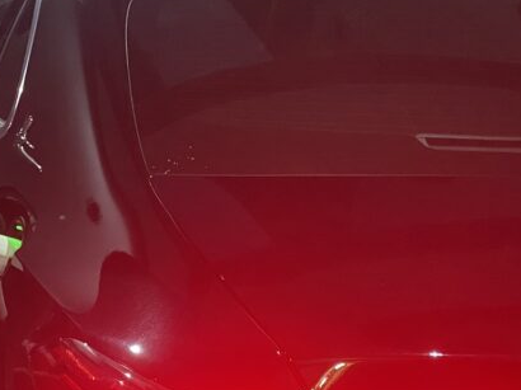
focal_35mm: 65
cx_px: 103
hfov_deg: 29.2
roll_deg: -1.4
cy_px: 293
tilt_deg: -18.6
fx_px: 978
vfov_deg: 22.4
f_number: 1.8
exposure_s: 1/30
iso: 800
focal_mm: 4.25
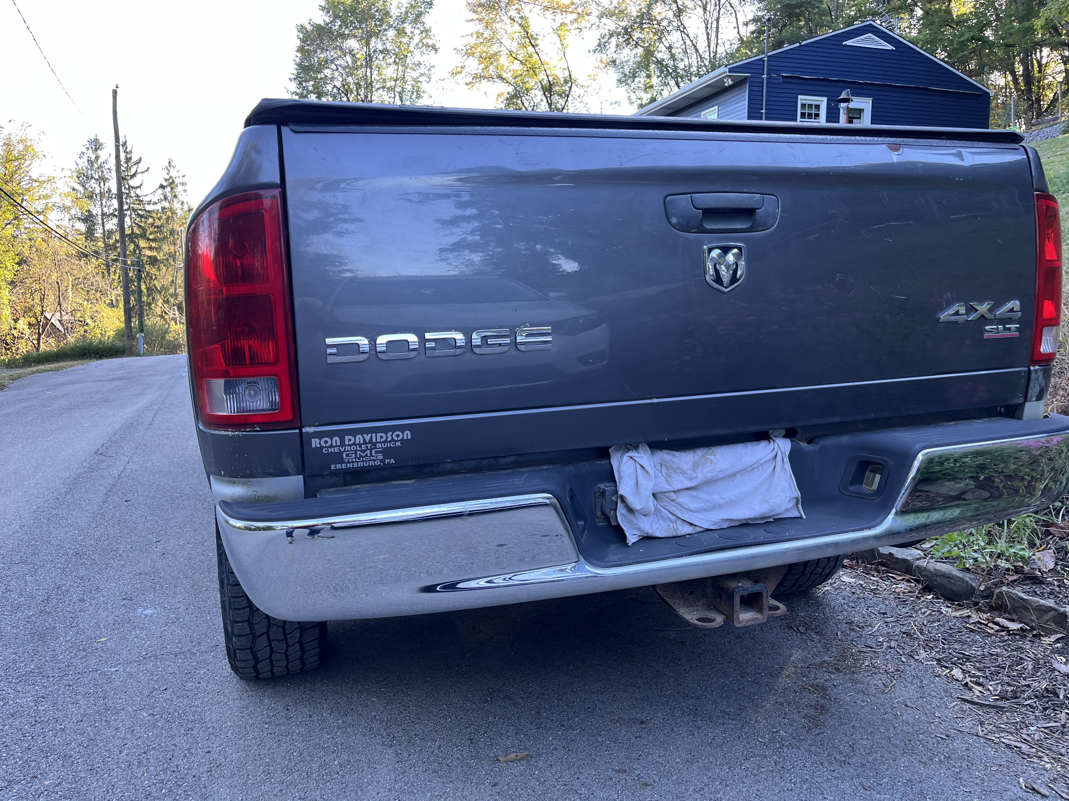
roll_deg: -0.4
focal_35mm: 26
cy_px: 400
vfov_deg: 53.1
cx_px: 534
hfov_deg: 67.3
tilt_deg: -7.6
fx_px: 803
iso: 50
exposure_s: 1/121
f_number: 1.6
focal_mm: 5.1
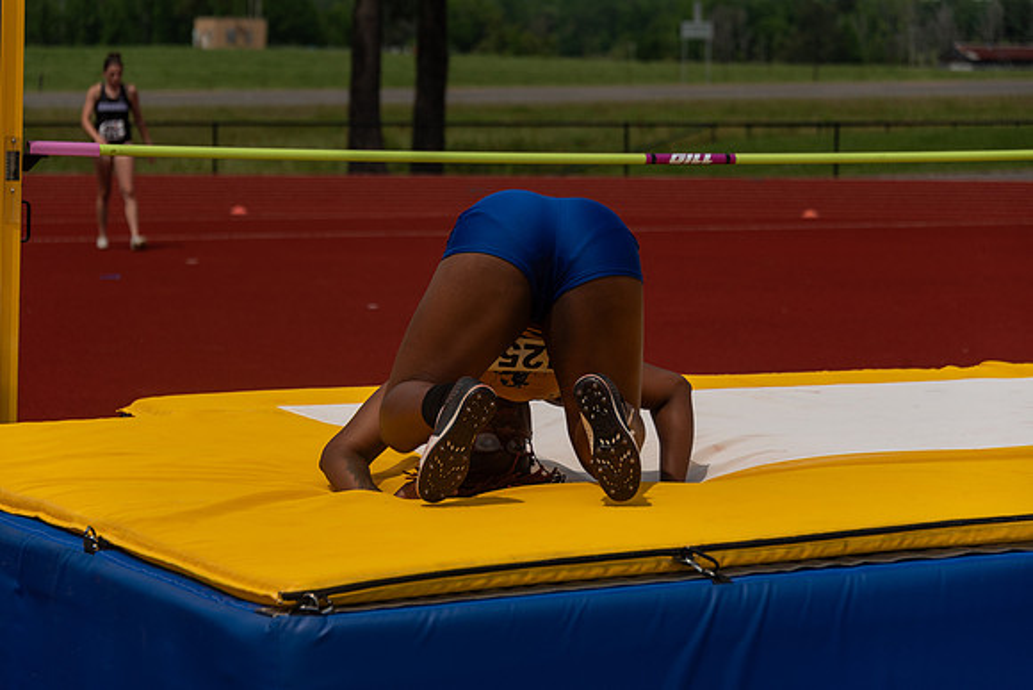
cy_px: 345
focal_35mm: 116
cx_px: 516
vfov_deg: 11.8
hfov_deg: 17.6
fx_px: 3329
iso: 640
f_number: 5.6
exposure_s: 1/4000
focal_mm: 116
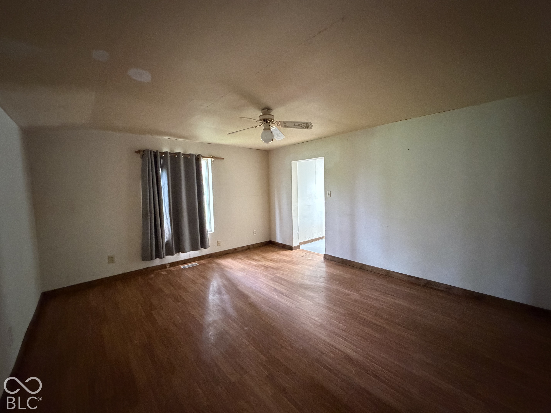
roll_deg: +1.9
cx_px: 276
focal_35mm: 14
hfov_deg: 102.1
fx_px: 223
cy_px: 206
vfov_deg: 85.7
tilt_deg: -5.1
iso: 1250
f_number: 2.2
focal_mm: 2.22
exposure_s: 1/43
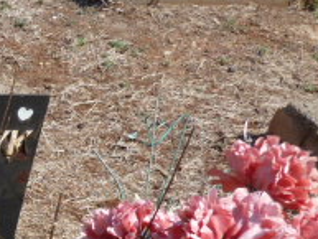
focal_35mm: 83
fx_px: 763
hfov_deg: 19.7
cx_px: -191
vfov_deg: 16.7
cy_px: 315
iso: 80
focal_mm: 4.1
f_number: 4
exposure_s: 1/500
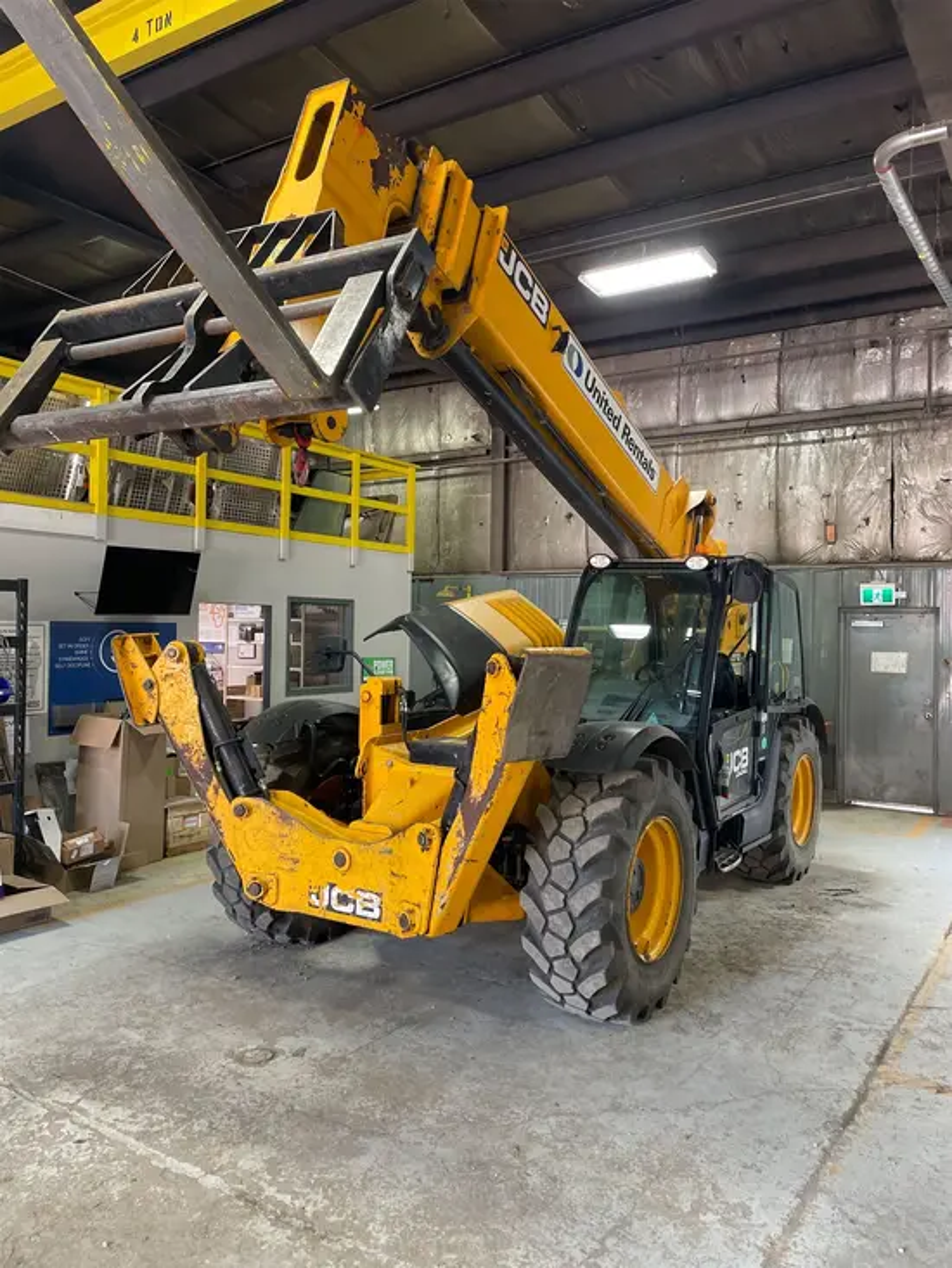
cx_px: 476
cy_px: 634
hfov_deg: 53.1
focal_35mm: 26
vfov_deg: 67.3
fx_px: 953
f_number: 1.6
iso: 160
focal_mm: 4.2
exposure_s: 1/60
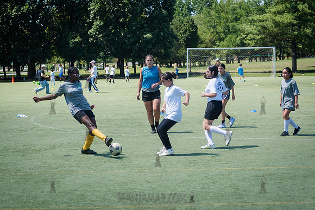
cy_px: 125
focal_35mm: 95
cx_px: 142
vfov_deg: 14.4
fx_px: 833
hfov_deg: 21.4
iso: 200
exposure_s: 1/800
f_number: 4
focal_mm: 80
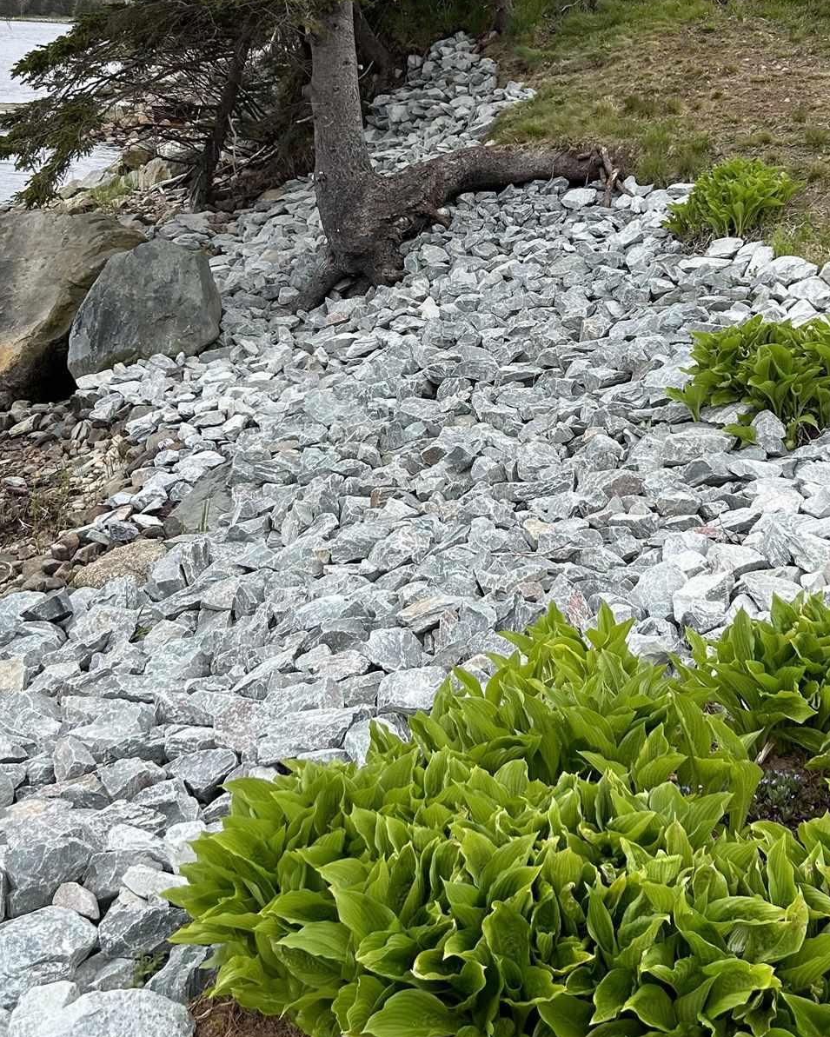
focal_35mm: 49
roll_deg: -2.2
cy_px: 269
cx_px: 444
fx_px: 1504
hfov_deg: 30.8
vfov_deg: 37.2
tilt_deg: -11.9
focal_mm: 5.7
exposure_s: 1/2008
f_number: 1.5
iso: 50
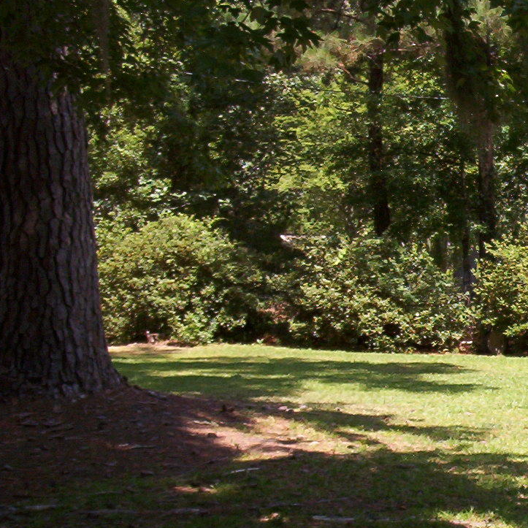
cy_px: 361
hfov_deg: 21.1
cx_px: 578
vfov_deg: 22.1
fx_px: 1346
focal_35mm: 78
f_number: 4.5
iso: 100
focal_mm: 6
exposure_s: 1/270
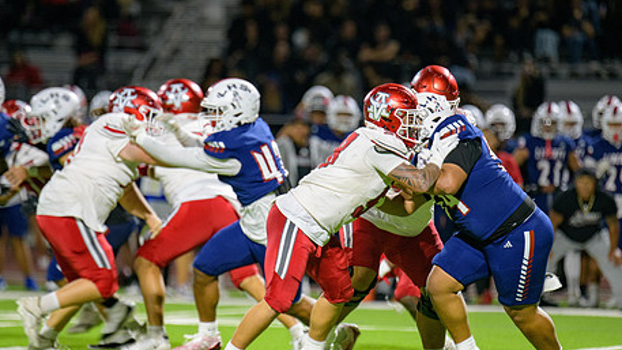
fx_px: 6580
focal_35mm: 399
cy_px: 232
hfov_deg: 5.4
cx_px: 320
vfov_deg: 3.0
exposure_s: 1/250
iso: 2000
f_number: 2.8
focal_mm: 300
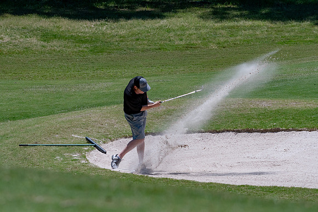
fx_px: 2783
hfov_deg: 6.5
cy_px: 106
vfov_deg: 4.4
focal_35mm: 315
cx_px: 159
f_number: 6.3
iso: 800
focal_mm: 210
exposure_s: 1/4000
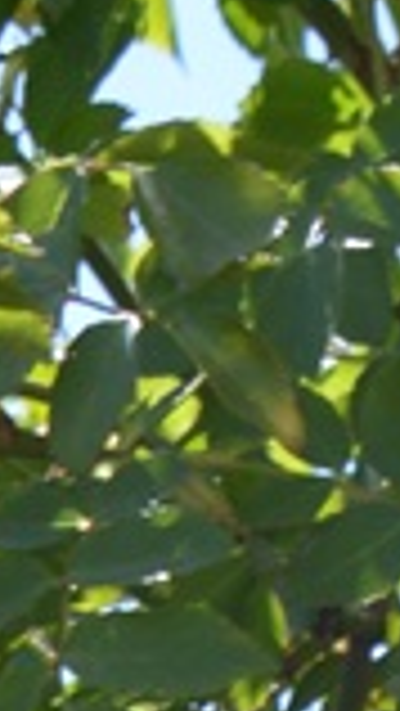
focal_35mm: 321
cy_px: 2376
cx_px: 1562
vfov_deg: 6.1
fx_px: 6046
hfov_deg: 3.6
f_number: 6.3
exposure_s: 1/160
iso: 100
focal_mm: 27
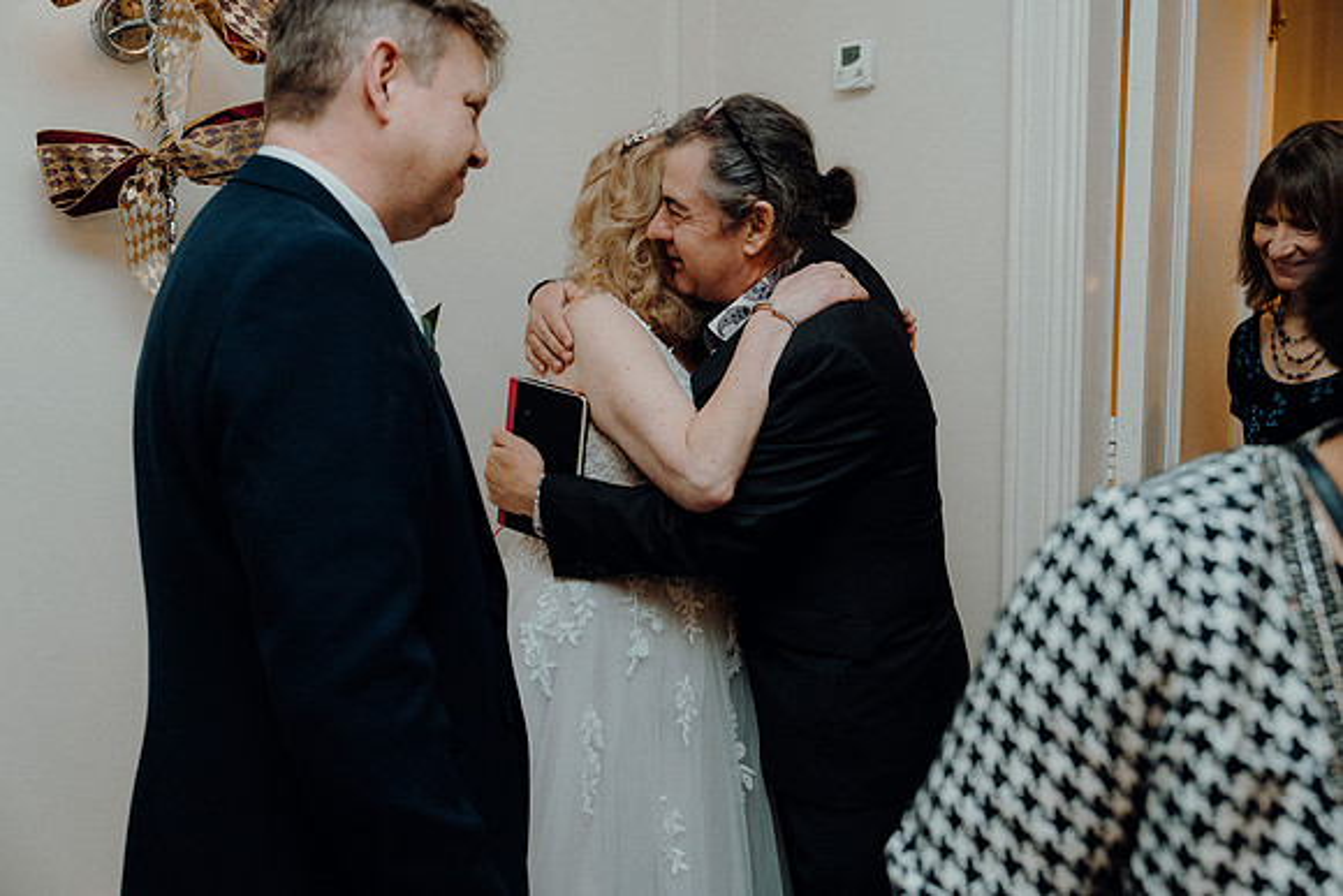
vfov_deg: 37.9
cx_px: 672
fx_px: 1306
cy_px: 448
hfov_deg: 54.4
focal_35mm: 35
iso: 2500
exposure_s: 1/200
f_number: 3.5
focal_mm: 35
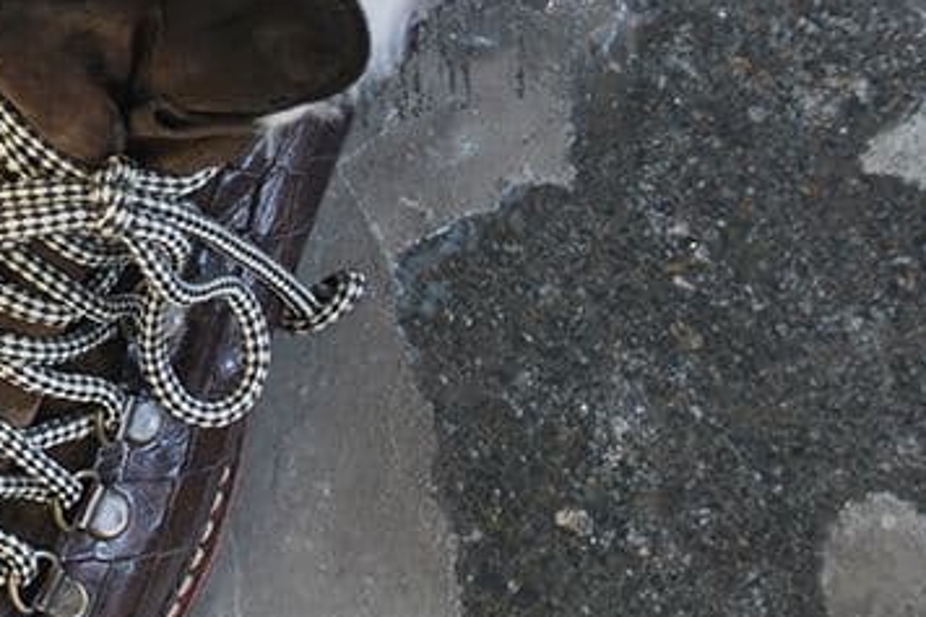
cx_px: -351
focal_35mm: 172
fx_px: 4422
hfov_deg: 11.6
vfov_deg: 7.9
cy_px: 31
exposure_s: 1/30
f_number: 5
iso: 200
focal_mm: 34
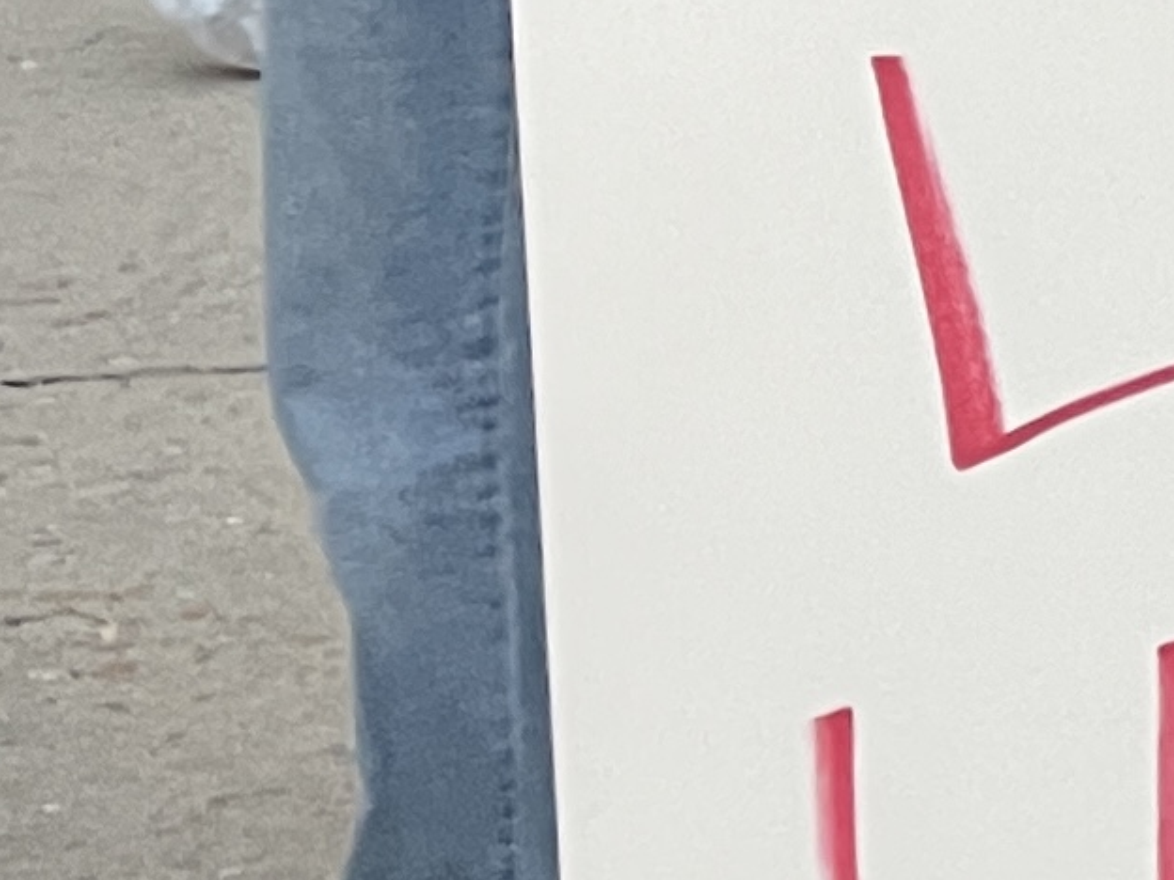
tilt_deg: -10.8
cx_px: 3663
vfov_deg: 8.7
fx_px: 5698
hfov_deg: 9.1
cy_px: -203
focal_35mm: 168
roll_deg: -0.5
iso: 125
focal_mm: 4.2
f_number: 1.6
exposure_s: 1/86
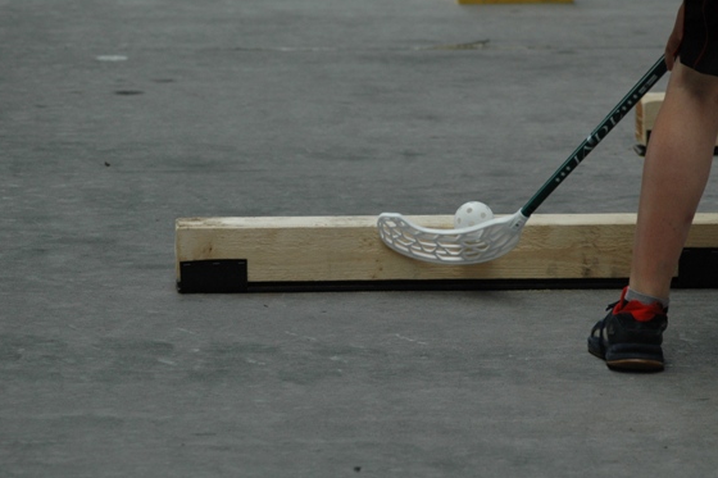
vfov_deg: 6.2
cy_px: 223
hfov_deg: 9.2
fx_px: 4446
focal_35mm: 223
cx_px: 392
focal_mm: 130
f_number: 5
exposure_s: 1/400
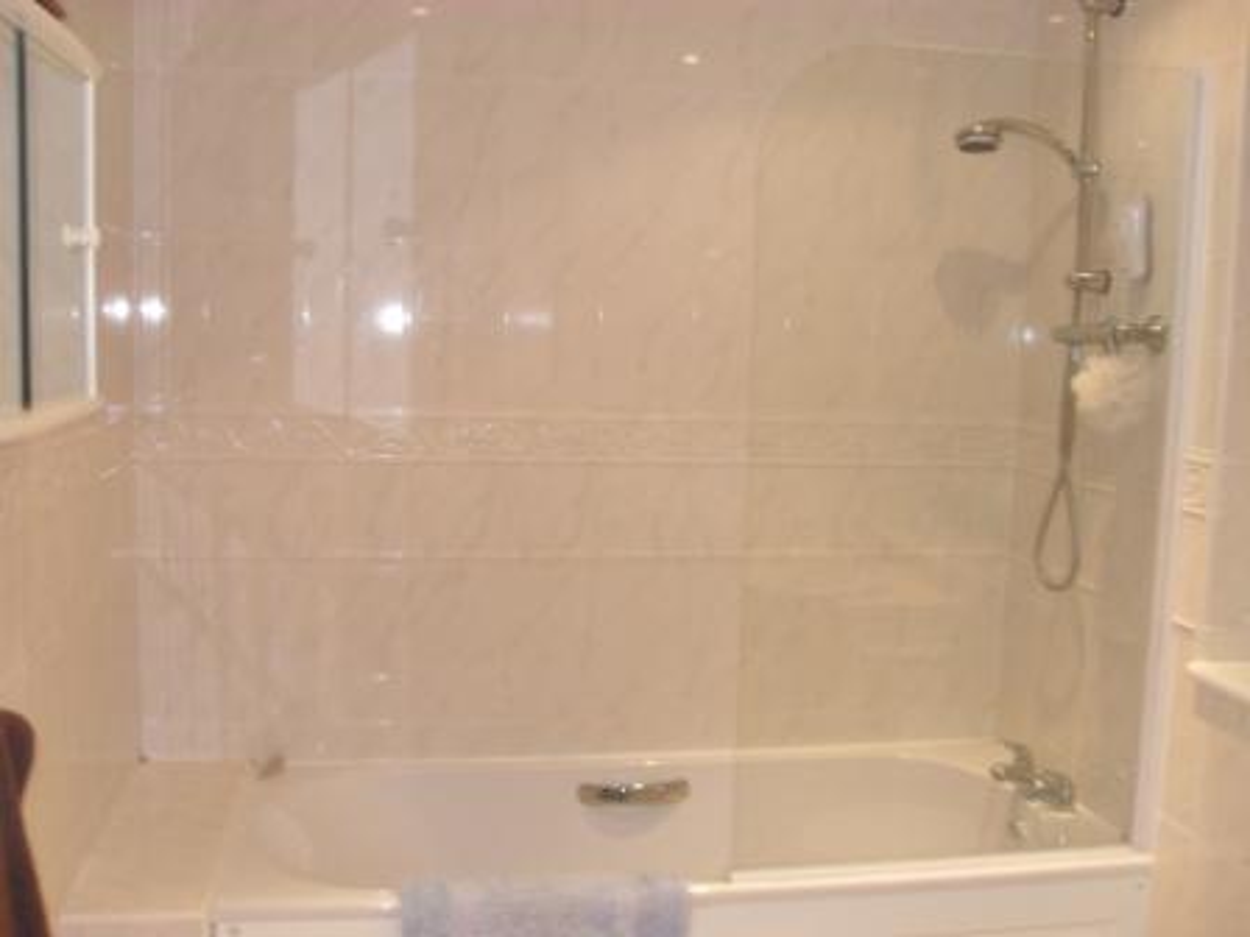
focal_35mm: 35
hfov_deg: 52.6
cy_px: 468
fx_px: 1264
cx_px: 625
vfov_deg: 40.7
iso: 160
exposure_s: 1/45
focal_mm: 6.2
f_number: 2.8
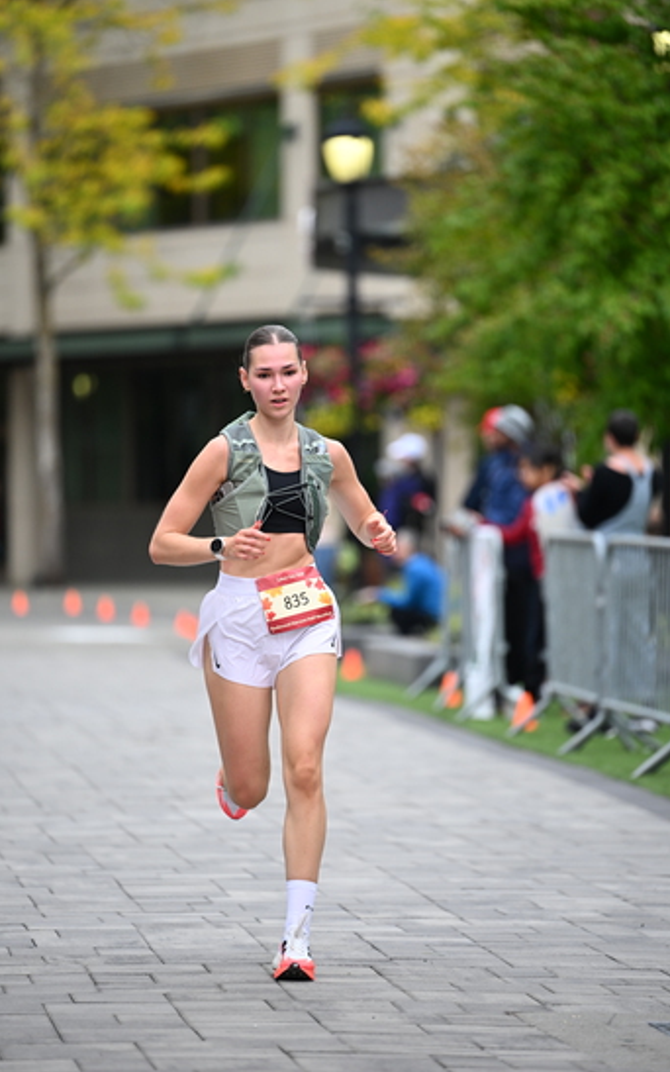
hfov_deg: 6.4
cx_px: 316
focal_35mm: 205
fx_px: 5988
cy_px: 537
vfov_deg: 10.2
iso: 640
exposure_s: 1/2000
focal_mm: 200
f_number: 2.8
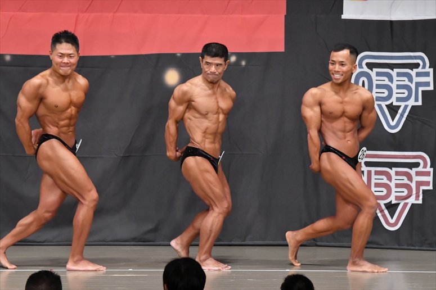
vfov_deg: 5.7
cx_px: 218
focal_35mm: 240
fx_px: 2905
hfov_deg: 8.6
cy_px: 145
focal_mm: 160
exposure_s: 1/400
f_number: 5.6
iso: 6400
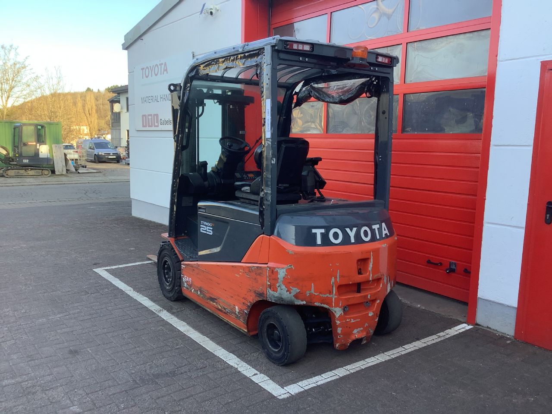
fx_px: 494
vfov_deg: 45.4
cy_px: 207
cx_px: 276
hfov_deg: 58.4
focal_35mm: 31
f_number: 2.4
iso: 32
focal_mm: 3.3
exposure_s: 1/100
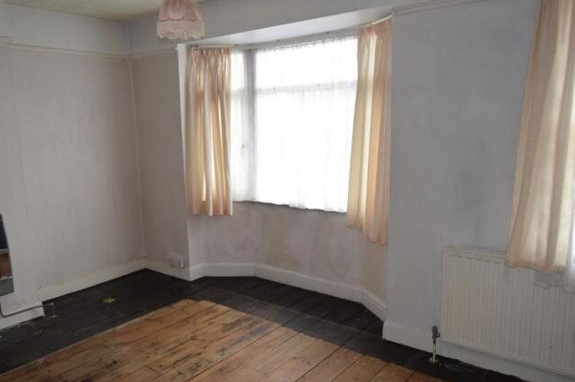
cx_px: 280
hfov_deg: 65.5
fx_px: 447
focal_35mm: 28
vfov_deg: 46.3
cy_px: 196
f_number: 5
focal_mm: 18
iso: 800
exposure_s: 1/100
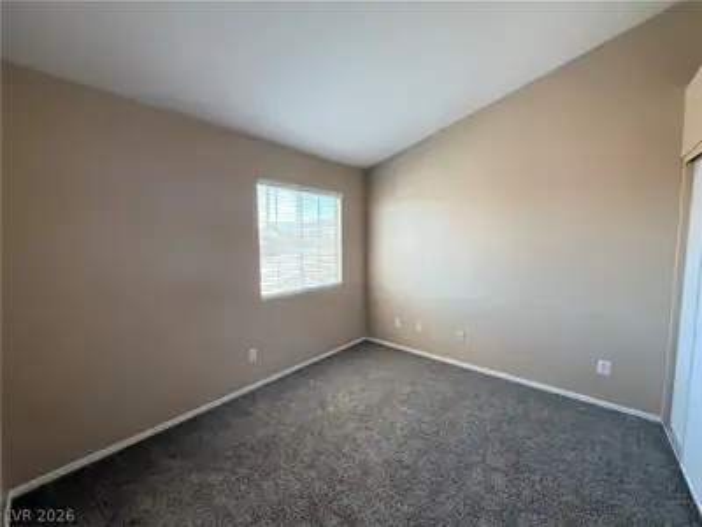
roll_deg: +0.4
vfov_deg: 85.7
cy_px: 264
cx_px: 351
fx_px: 284
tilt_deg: -5.2
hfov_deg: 102.1
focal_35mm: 14
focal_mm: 2.22
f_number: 2.2
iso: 50
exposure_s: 1/99
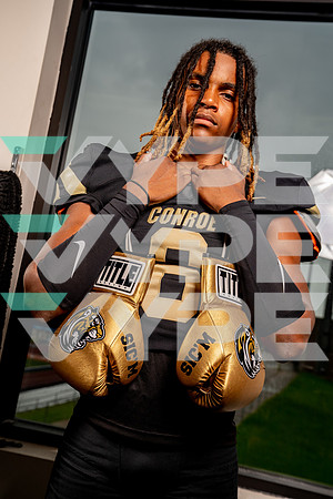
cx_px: 166
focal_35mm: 39
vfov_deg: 49.6
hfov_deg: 34.2
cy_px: 250
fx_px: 541
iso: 100
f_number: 5.6
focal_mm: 39
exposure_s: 1/320
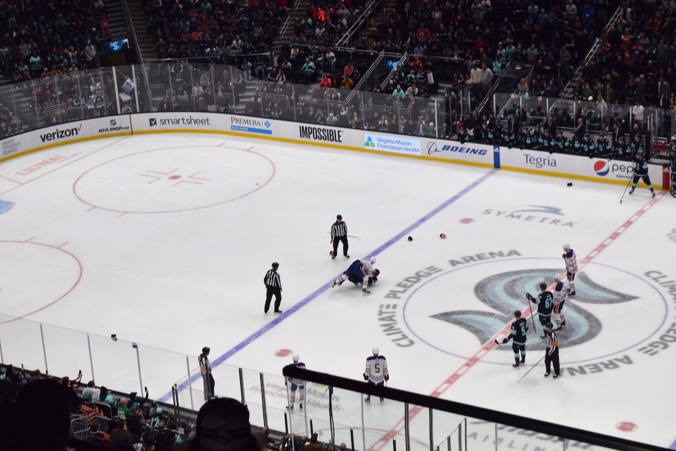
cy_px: 226
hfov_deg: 24.6
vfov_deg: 16.5
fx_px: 1549
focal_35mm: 82
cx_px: 338
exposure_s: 1/250
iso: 400
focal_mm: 55
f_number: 8
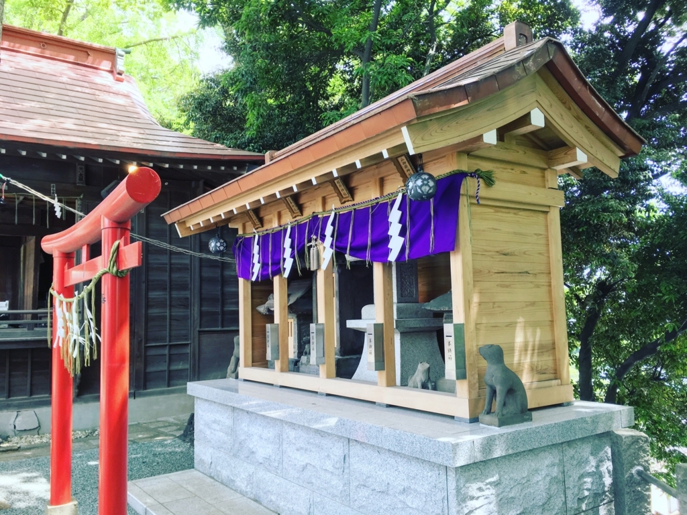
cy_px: 258
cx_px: 344
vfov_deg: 48.2
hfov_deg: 61.7
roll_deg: +1.3
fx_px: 576
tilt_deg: +3.5
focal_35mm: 29
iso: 40
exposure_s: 1/120
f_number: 2.2
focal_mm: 4.15
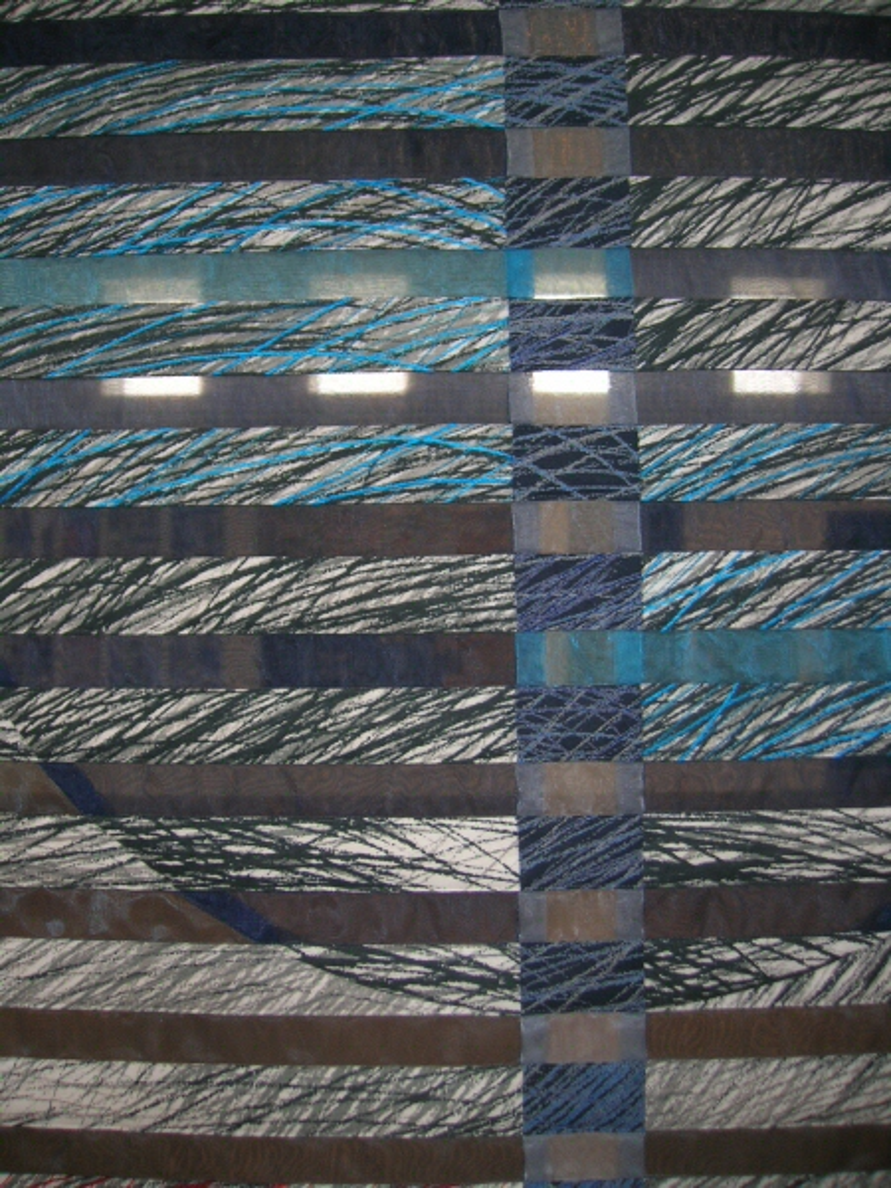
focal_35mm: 34
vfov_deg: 54.0
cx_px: 446
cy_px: 594
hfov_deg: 41.8
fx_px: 1167
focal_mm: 5.7
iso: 50
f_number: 2.9
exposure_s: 1/30
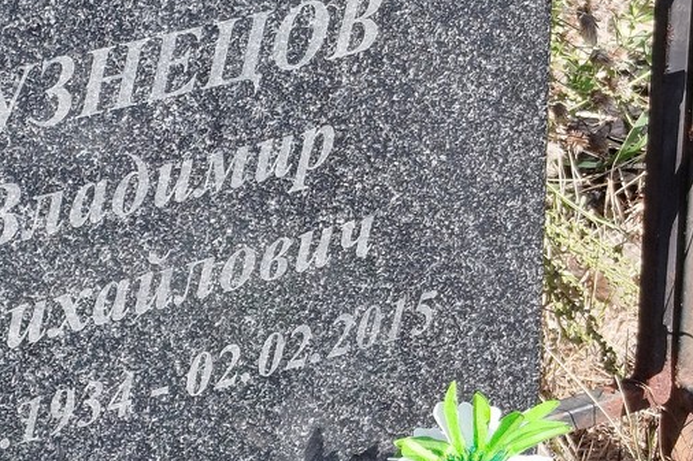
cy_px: 311
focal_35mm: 51
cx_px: 214
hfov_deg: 38.3
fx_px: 981
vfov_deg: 26.3
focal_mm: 5.31
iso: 50
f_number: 1.7
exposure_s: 1/304
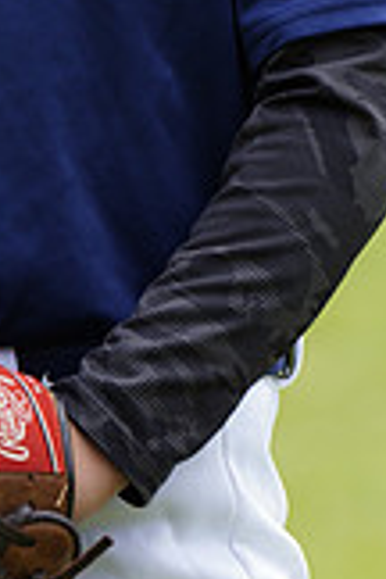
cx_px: -23
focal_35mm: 717
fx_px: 11531
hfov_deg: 1.9
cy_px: -275
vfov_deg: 2.9
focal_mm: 200
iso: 100
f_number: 5.6
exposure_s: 1/250
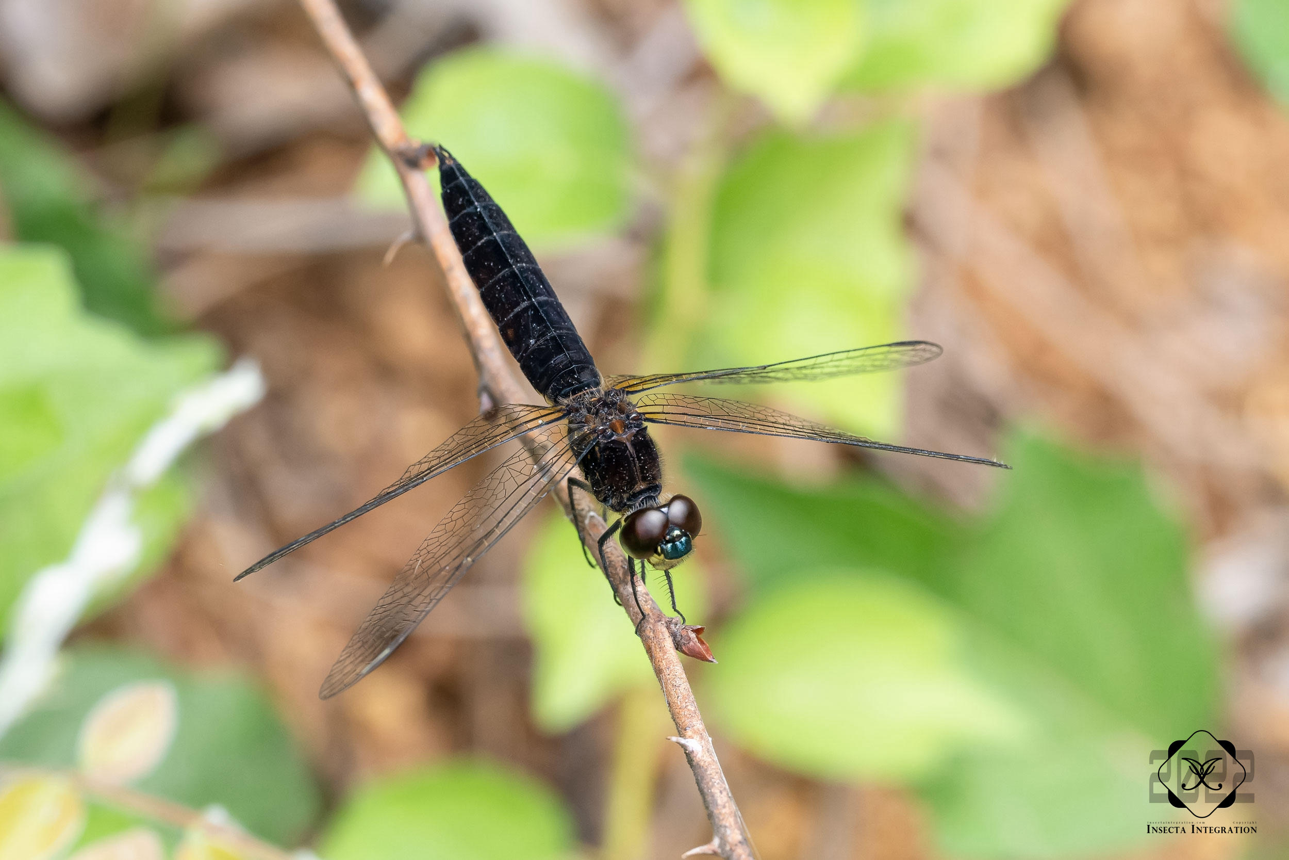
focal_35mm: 105
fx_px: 3760
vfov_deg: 13.0
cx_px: 644
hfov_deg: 19.5
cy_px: 430
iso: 400
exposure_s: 1/250
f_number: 8
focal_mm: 105
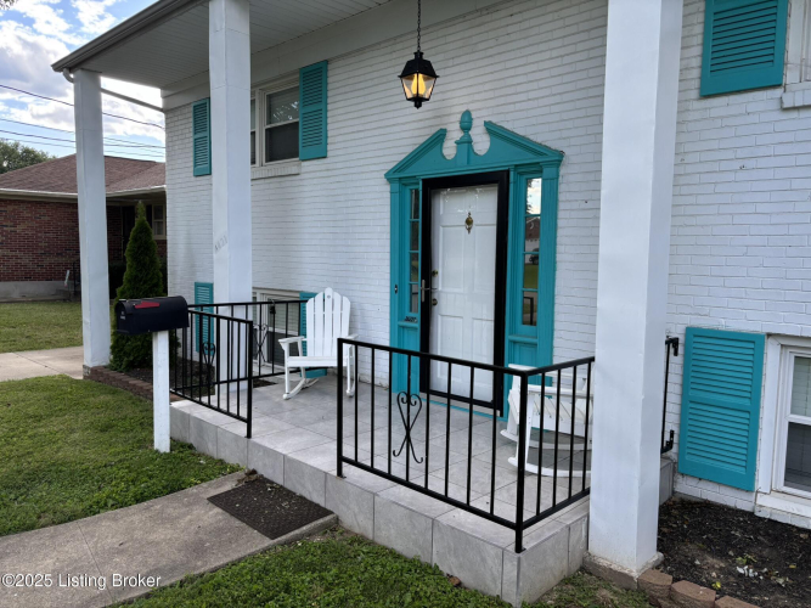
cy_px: 304
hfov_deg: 67.3
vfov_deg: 53.0
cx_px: 406
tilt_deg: -5.3
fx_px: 609
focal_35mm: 26
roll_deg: -1.4
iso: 50
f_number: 1.6
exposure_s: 1/458
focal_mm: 5.96
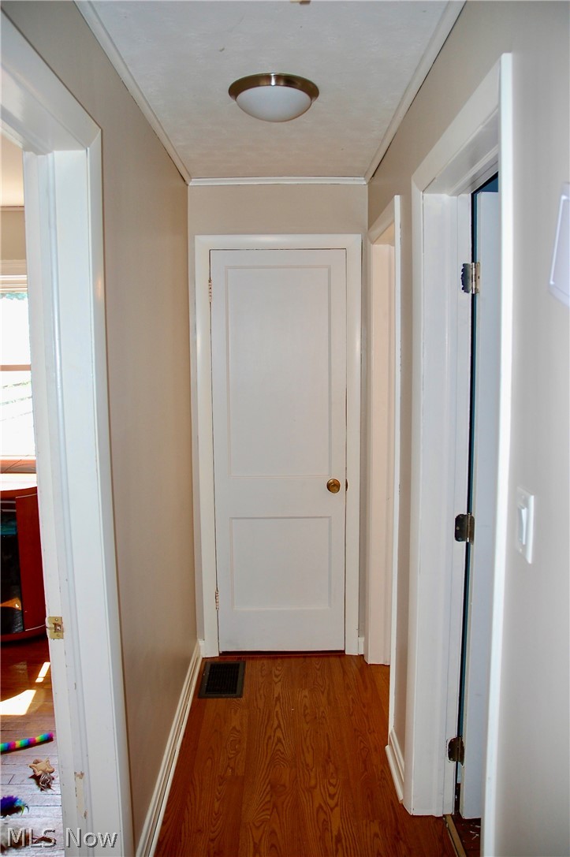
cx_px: 285
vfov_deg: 67.4
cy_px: 428
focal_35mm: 27
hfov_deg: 47.9
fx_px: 642
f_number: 4
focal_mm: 18
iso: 400
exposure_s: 1/60
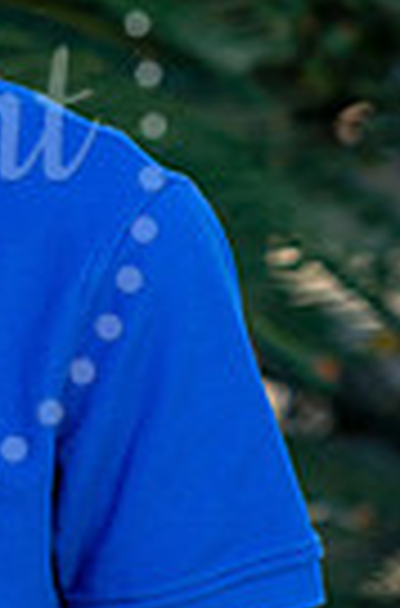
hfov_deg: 4.8
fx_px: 4770
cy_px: 135
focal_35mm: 284
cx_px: -254
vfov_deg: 7.3
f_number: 4
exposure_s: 1/160
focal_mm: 85
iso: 200
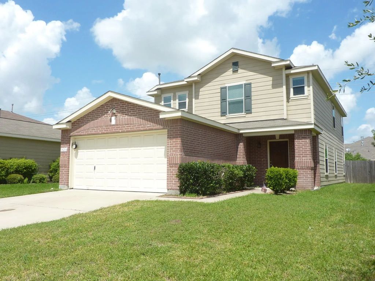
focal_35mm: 29
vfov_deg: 48.2
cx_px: 188
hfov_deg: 61.7
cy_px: 140
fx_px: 314
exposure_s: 1/400
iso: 80
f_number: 4.5
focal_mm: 4.1
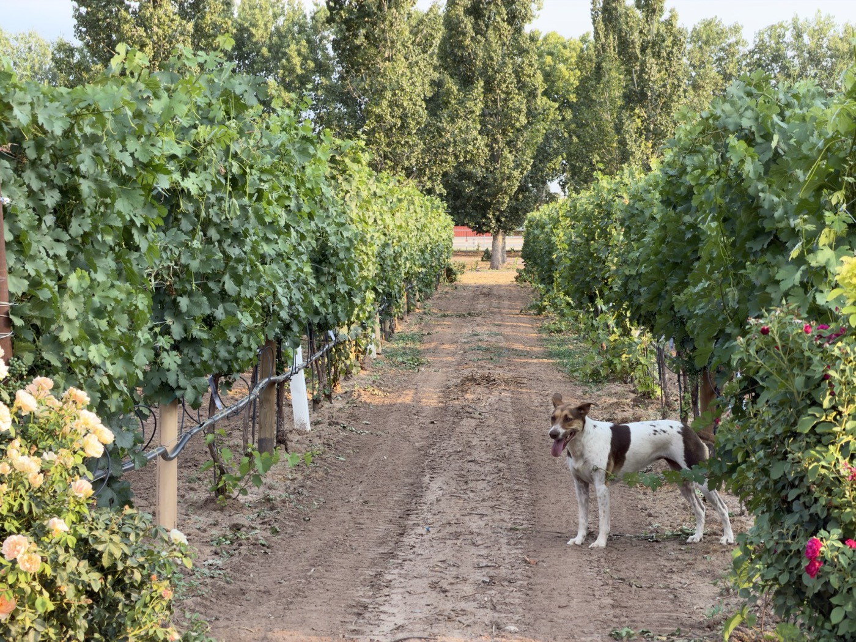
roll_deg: -0.6
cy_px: 321
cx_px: 428
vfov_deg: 14.8
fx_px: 2473
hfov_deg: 19.6
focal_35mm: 100
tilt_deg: -1.6
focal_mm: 16.89
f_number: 2.8
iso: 40
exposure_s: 1/121
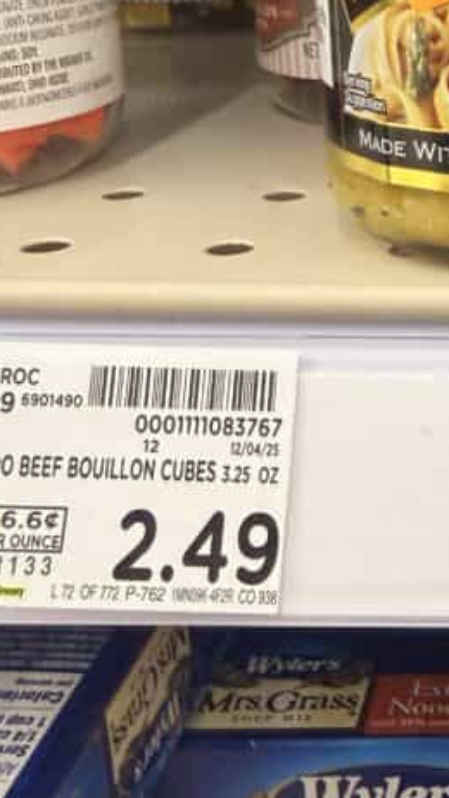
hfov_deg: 18.6
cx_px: 655
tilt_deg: -13.0
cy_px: 204
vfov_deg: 35.3
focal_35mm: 58
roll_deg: +0.6
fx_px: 1227
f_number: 2.2
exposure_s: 1/62
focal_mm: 2.22
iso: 250
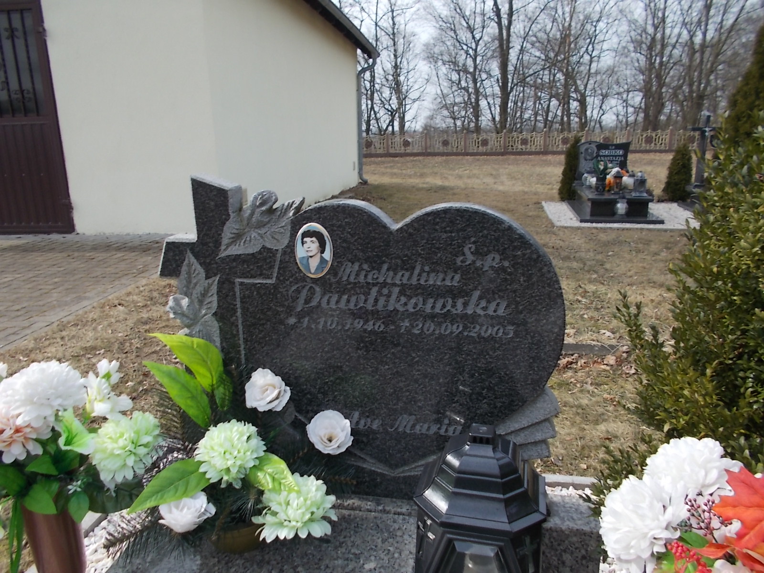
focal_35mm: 26
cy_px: 286
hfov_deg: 67.3
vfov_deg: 53.1
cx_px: 382
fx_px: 574
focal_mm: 4.6
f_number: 8
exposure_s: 1/100
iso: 80
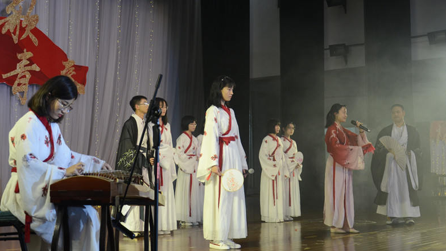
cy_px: 120
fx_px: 639
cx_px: 191
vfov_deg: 22.2
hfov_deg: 38.4
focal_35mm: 54
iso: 800
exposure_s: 1/125
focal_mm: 30
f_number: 4.2
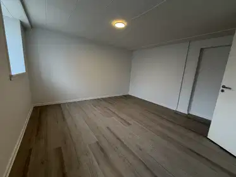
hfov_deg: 102.0
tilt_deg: -9.8
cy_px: 88
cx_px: 118
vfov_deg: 85.7
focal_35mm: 14
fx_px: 95
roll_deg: -3.7
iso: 250
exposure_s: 1/100
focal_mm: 2.22
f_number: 2.2
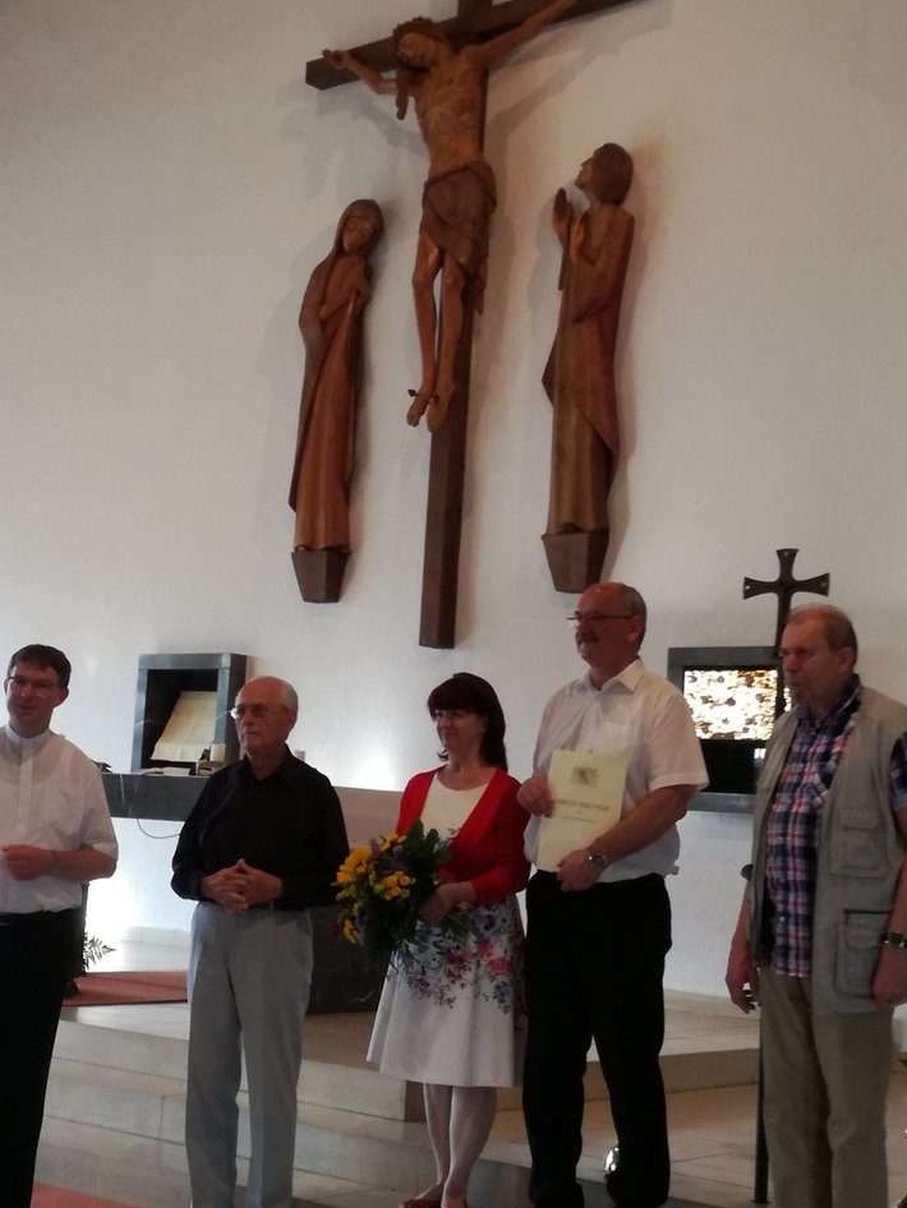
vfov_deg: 36.8
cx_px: 401
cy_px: 624
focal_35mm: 52
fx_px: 1816
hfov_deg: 28.0
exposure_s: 1/33.3
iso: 160
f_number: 2
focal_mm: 3.79
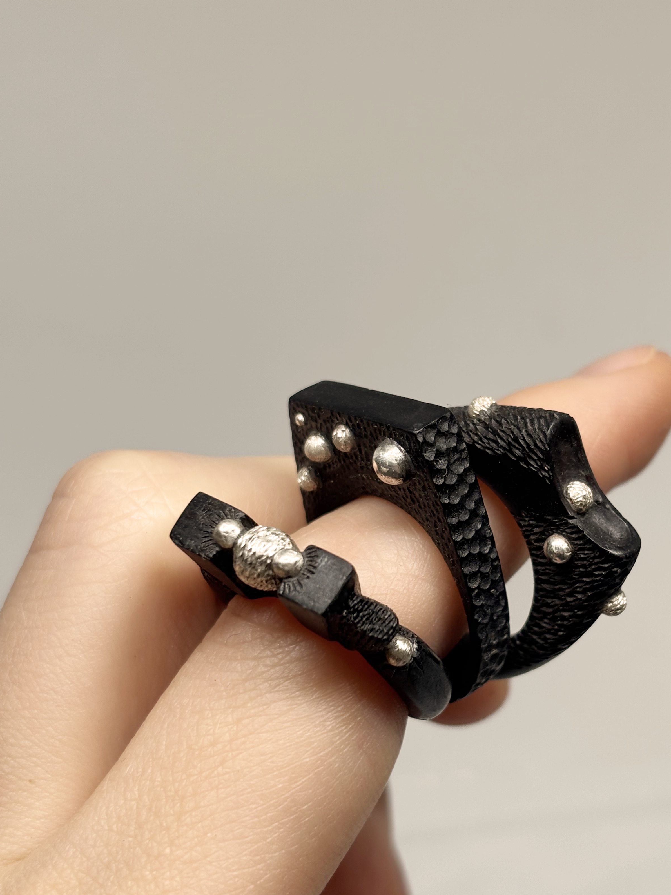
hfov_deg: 22.2
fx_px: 1706
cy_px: 478
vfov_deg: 29.4
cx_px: 424
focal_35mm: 66
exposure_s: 1/100
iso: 25
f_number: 1.6
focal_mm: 6
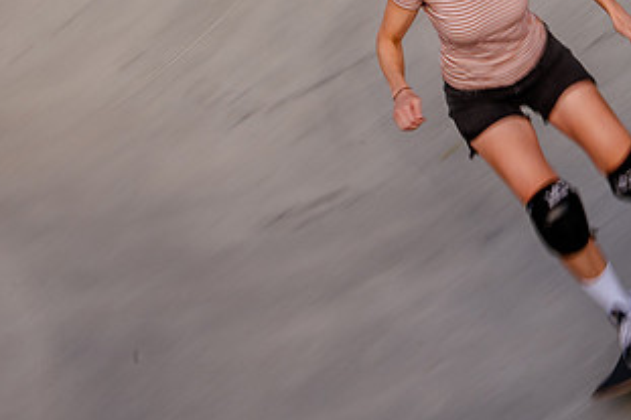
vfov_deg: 10.2
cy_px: 54
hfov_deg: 15.1
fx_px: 2347
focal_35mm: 134
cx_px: 602
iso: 200
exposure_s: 1/50
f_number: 18
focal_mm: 50
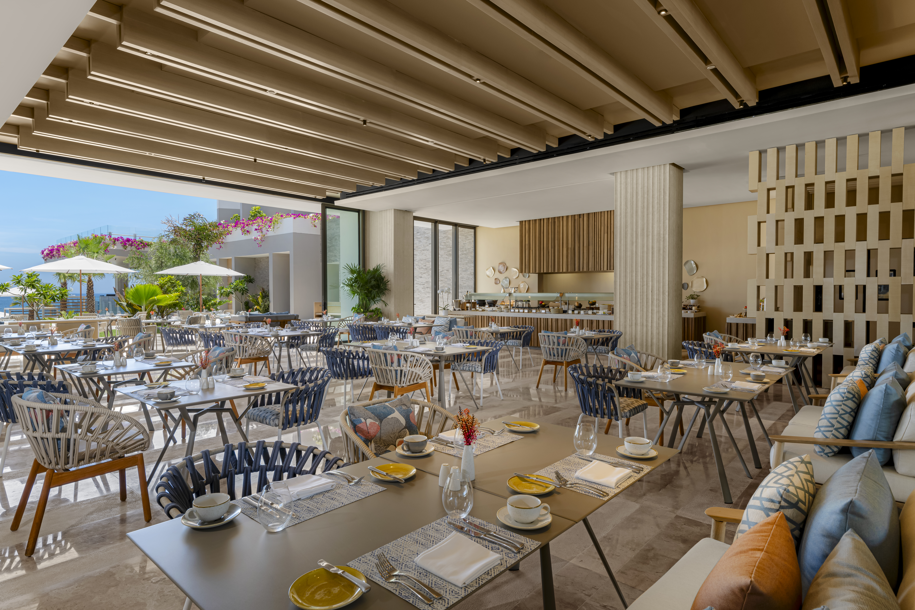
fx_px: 508
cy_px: 305
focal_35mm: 20
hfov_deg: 84.0
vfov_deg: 61.9
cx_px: 458
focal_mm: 20
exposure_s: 1/30
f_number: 11
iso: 100
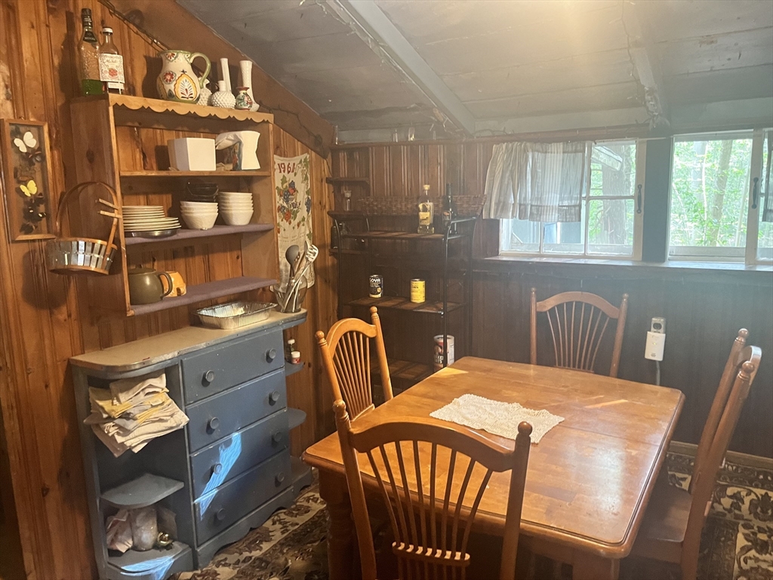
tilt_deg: -10.9
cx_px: 386
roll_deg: +0.7
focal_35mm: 26
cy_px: 290
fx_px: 581
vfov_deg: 53.1
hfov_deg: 67.3
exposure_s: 1/40
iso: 500
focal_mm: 5.1
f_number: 1.6
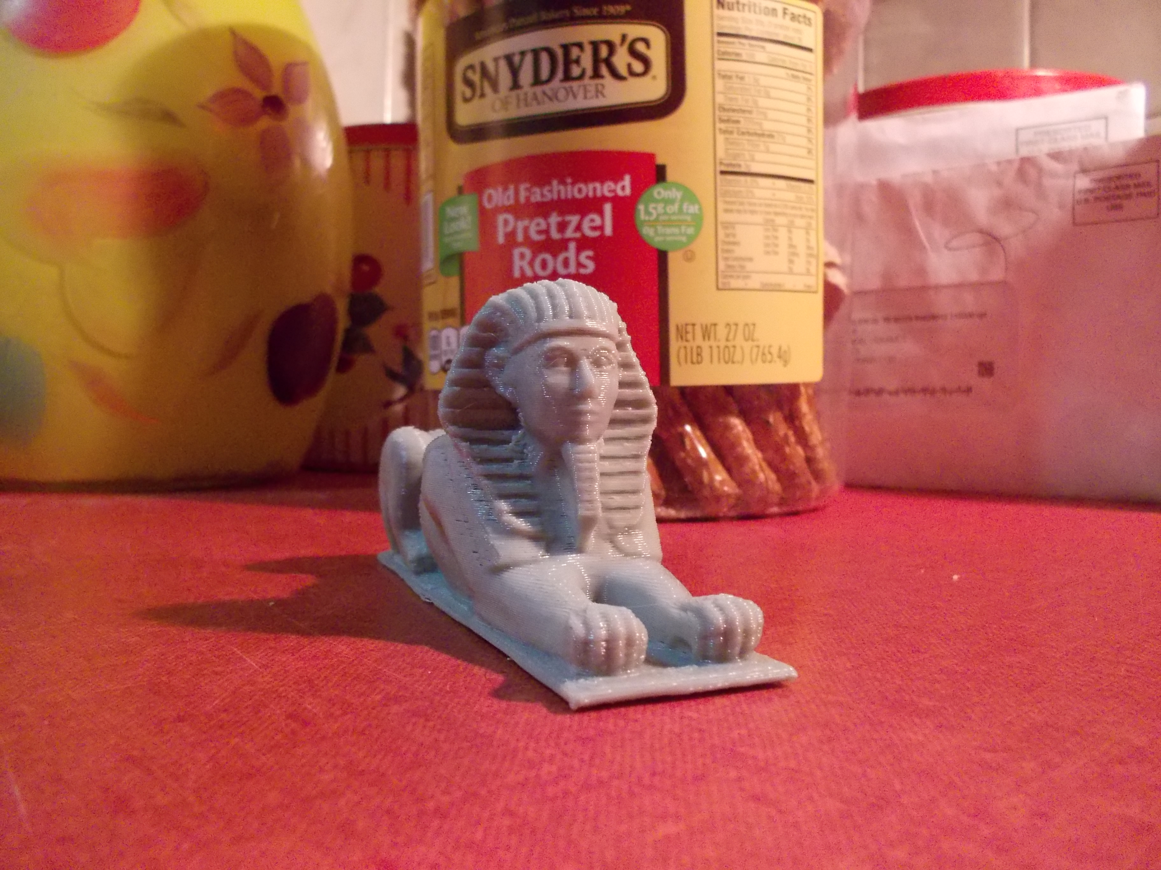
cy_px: 435
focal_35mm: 29
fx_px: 973
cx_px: 580
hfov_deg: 61.7
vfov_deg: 48.2
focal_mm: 4.1
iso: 400
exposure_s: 1/8
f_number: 3.3
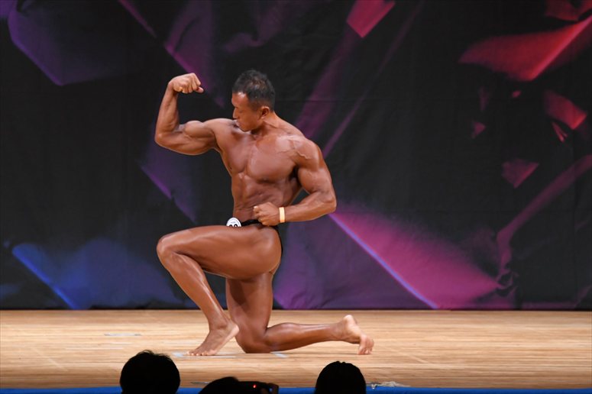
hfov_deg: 6.9
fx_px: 4931
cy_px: 197
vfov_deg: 4.6
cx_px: 296
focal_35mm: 300
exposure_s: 1/400
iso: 3200
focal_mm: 200
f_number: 5.6
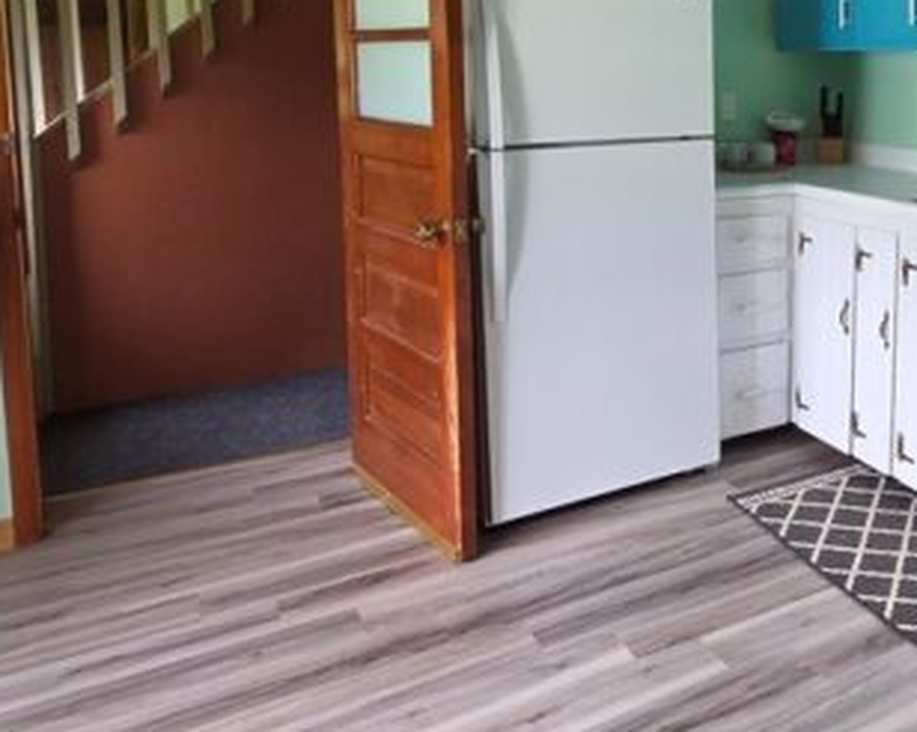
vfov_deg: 42.8
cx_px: 843
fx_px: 895
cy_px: 167
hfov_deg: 48.0
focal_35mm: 33
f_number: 2.2
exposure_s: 1/120
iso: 200
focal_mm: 2.2
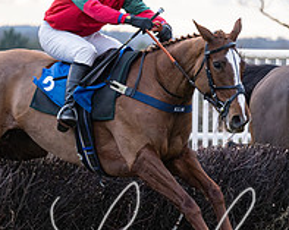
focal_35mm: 311
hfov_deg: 6.2
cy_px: 101
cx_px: 362
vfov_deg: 5.0
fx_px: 2656
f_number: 2.8
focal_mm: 89
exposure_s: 1/1250
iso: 800
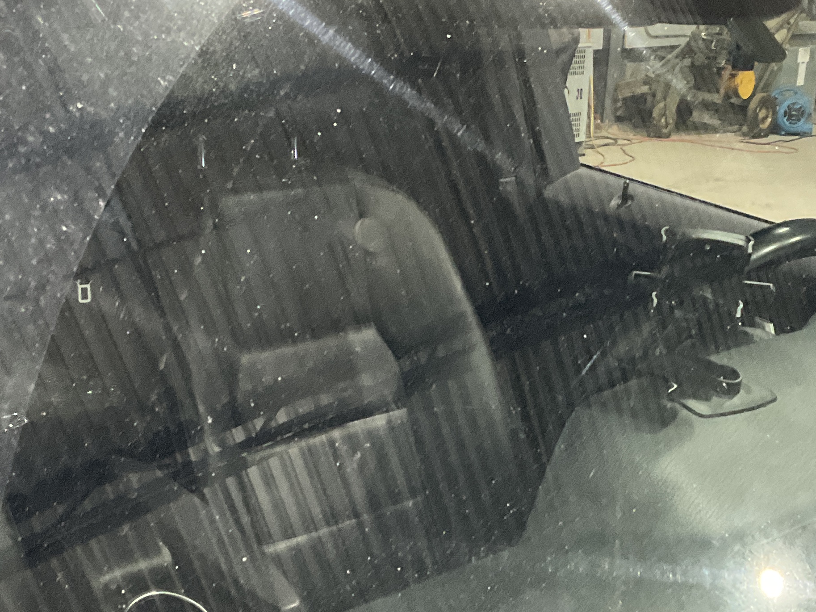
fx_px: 1509
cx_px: 444
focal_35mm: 64
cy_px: 346
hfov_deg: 30.3
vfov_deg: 22.9
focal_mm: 3
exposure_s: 1/60
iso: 250
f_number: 1.8
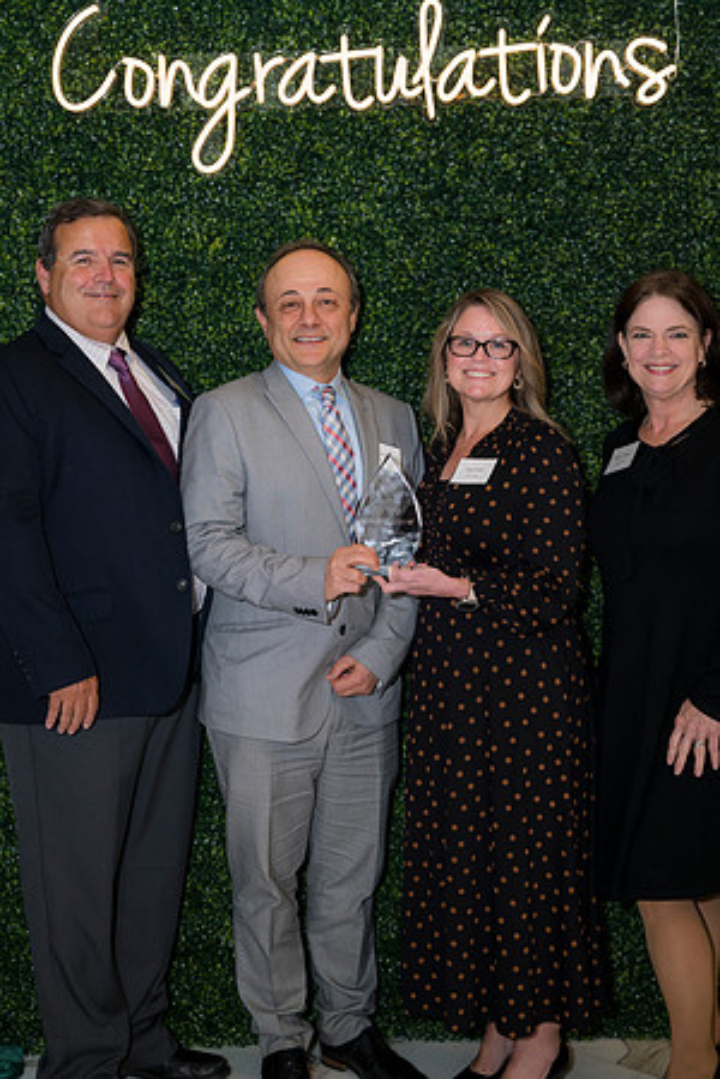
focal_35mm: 51
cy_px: 540
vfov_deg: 38.9
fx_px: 1530
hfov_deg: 26.5
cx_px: 360
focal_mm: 51
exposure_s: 1/160
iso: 400
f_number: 5
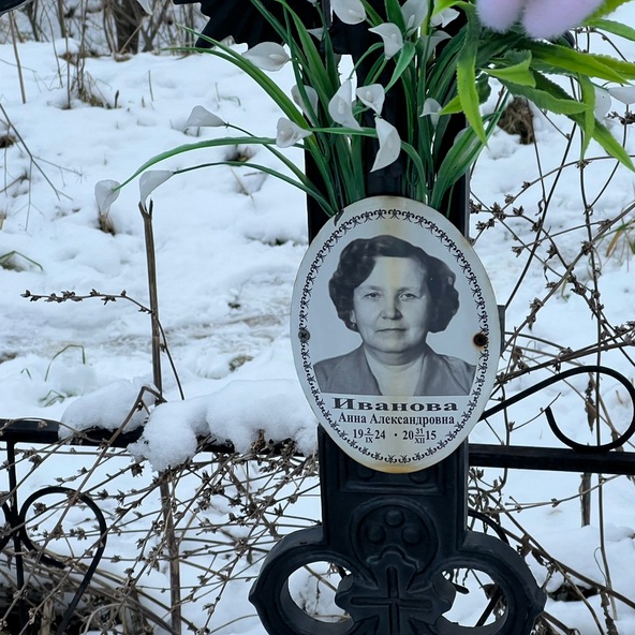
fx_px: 1909
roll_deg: +0.8
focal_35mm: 92
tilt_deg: -17.9
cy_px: 315
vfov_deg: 18.9
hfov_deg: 18.8
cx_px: 422
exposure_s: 1/99
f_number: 2.8
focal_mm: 9
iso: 100
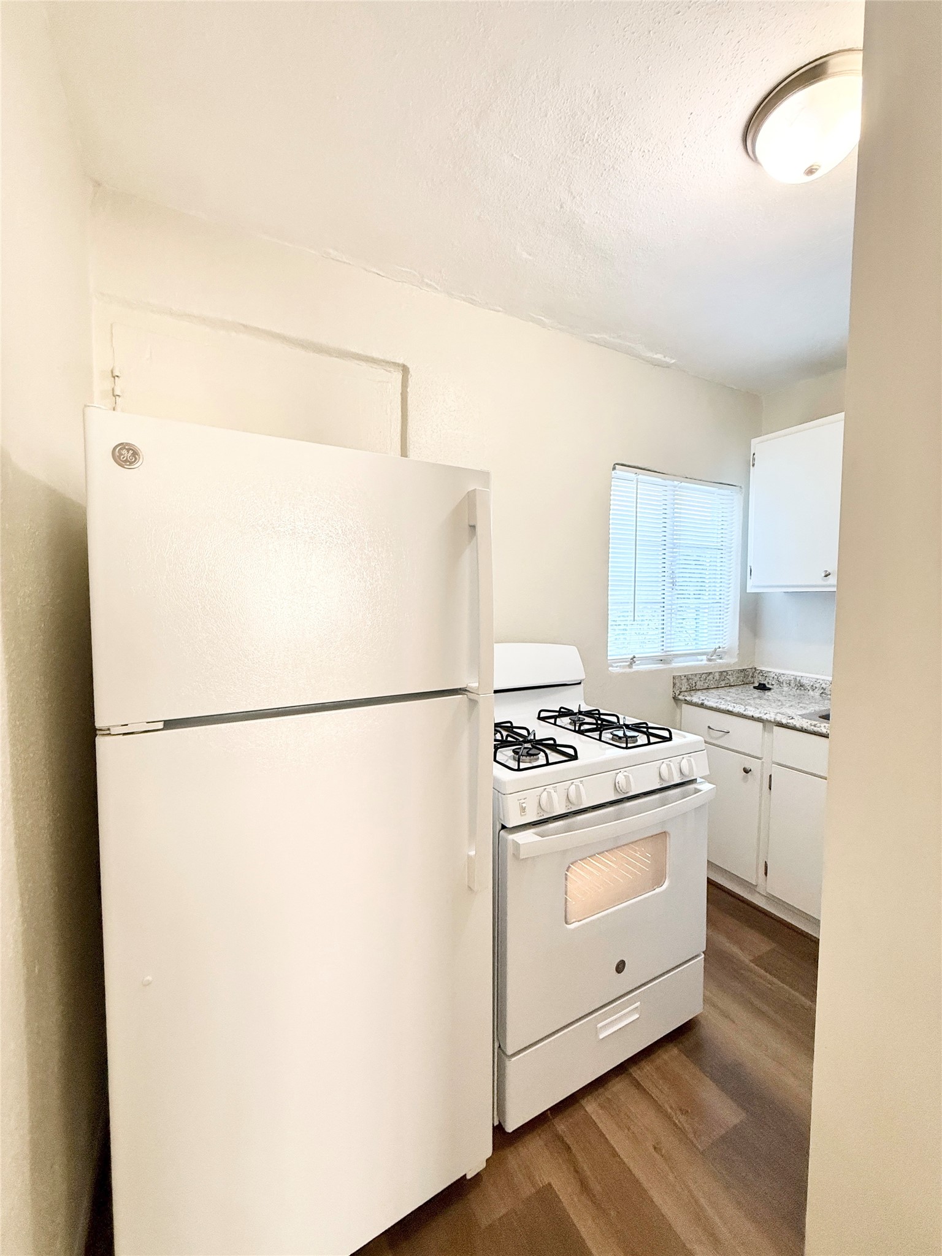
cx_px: 471
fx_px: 508
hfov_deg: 85.7
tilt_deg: -2.7
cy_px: 628
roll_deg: -0.1
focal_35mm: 14
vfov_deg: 102.1
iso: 250
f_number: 2.2
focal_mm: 2.22
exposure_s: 1/120
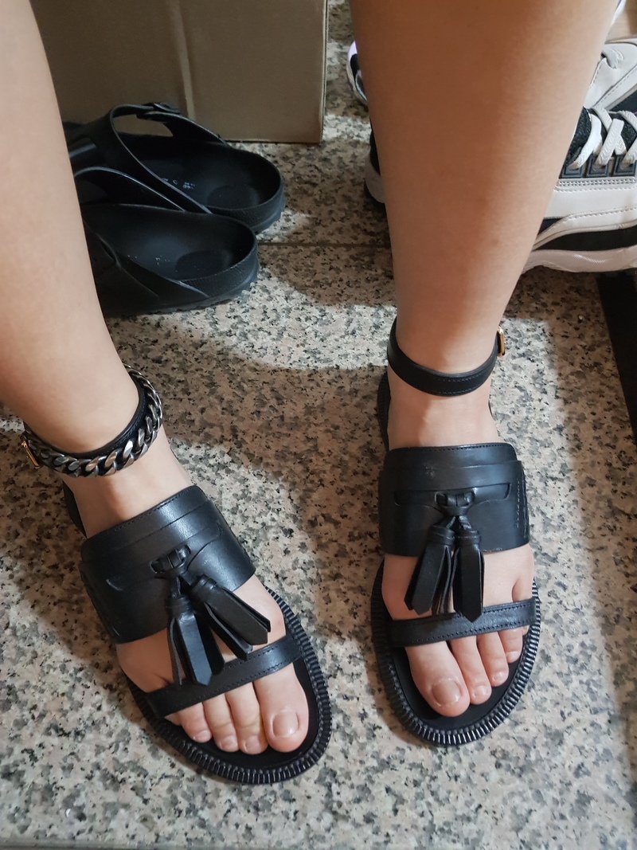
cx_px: 318
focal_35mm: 26
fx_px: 638
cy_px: 425
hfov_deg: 53.1
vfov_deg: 67.3
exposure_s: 1/10
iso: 500
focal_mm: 4.2
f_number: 1.7
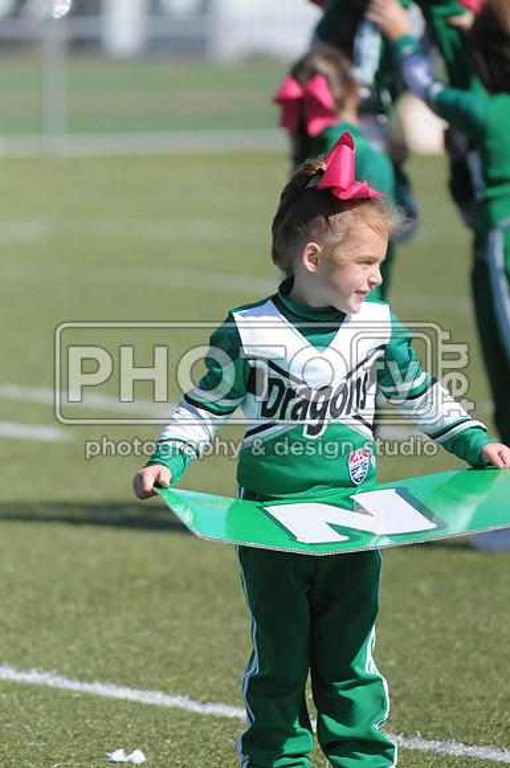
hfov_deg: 4.2
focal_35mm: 330
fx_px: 7033
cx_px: 255
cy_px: 384
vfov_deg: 6.3
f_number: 4
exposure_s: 1/8000
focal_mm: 220
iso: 1000
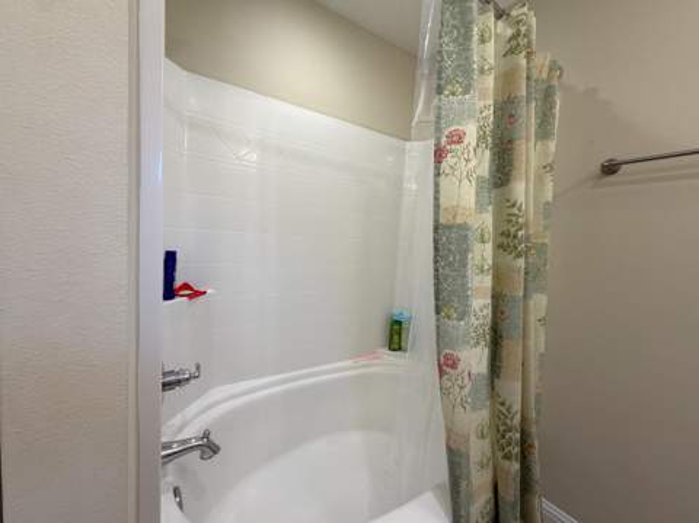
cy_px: 262
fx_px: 282
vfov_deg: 85.6
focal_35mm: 14
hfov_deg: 102.1
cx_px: 350
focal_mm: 2.22
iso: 160
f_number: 2.2
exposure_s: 1/120
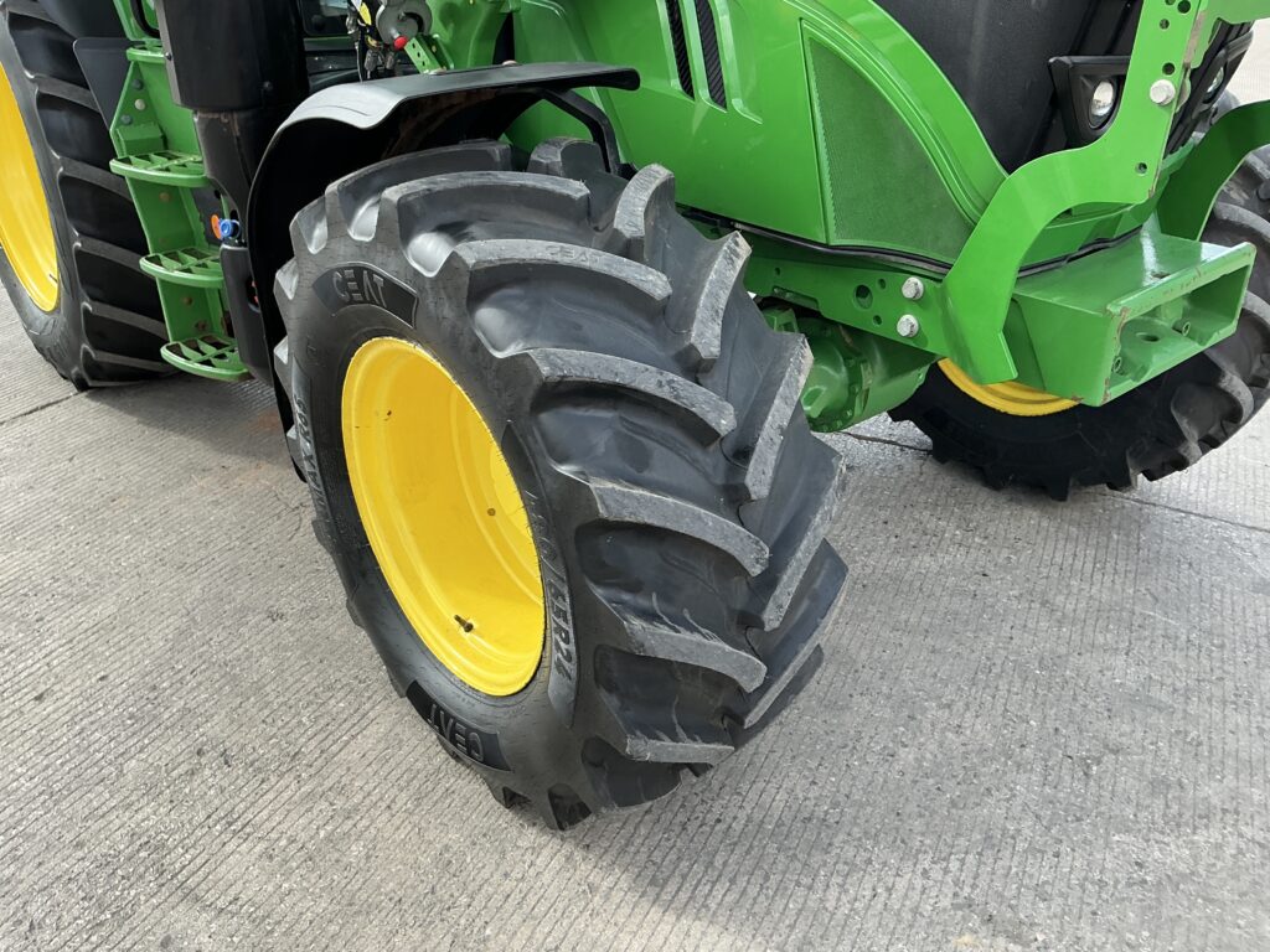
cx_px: 635
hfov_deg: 63.4
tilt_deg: -21.2
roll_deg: -5.6
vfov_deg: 49.7
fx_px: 1027
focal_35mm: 28
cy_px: 476
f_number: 1.8
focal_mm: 3
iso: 20
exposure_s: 1/223
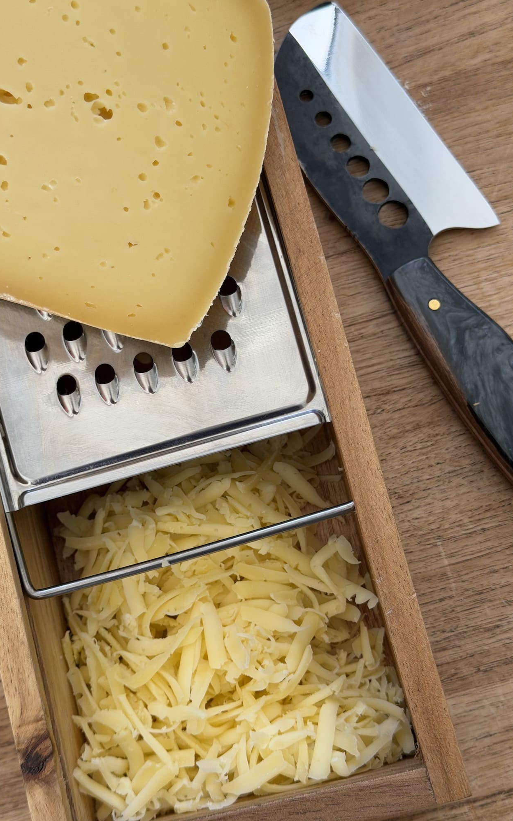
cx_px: 209
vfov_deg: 39.6
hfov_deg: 25.3
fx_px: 1141
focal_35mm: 51
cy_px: 411
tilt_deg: -76.9
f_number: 1.78
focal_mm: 6.76
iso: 100
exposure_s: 1/65
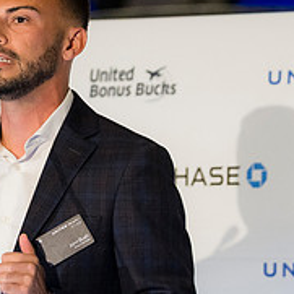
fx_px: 3930
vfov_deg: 4.3
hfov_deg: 4.3
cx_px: -8
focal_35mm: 409
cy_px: 205
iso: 900
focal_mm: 100
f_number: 2.8
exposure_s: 1/200
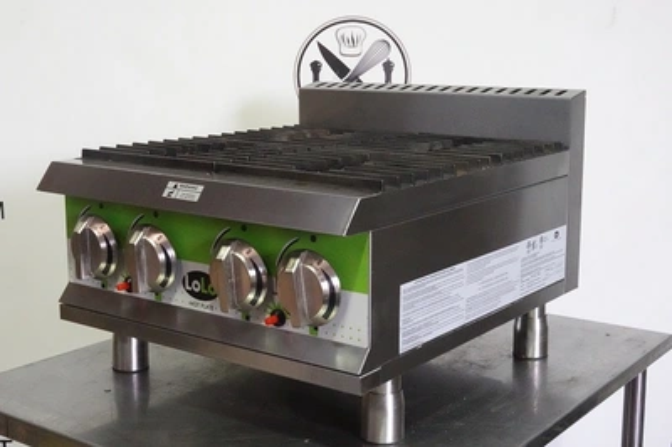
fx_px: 1044
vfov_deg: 24.2
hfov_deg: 35.7
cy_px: 224
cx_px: 336
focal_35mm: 56
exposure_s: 1/60
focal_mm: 20.69
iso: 6400
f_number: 11
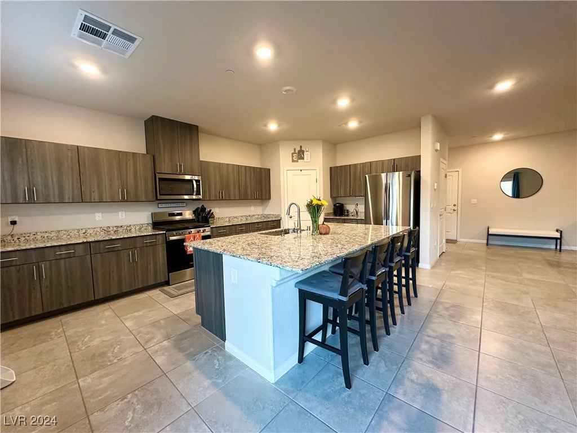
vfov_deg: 85.7
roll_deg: +1.3
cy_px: 216
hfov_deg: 102.1
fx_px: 233
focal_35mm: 14
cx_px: 288
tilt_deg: -2.9
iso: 320
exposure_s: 1/60
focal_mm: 2.22
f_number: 2.2
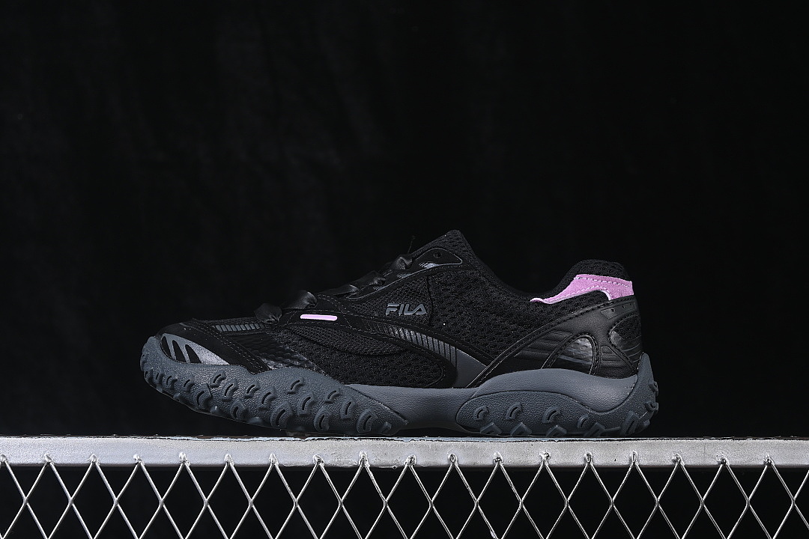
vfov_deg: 18.2
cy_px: 270
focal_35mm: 75
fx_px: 1685
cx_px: 404
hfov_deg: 27.0
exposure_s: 1/60
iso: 160
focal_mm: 50
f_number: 6.3
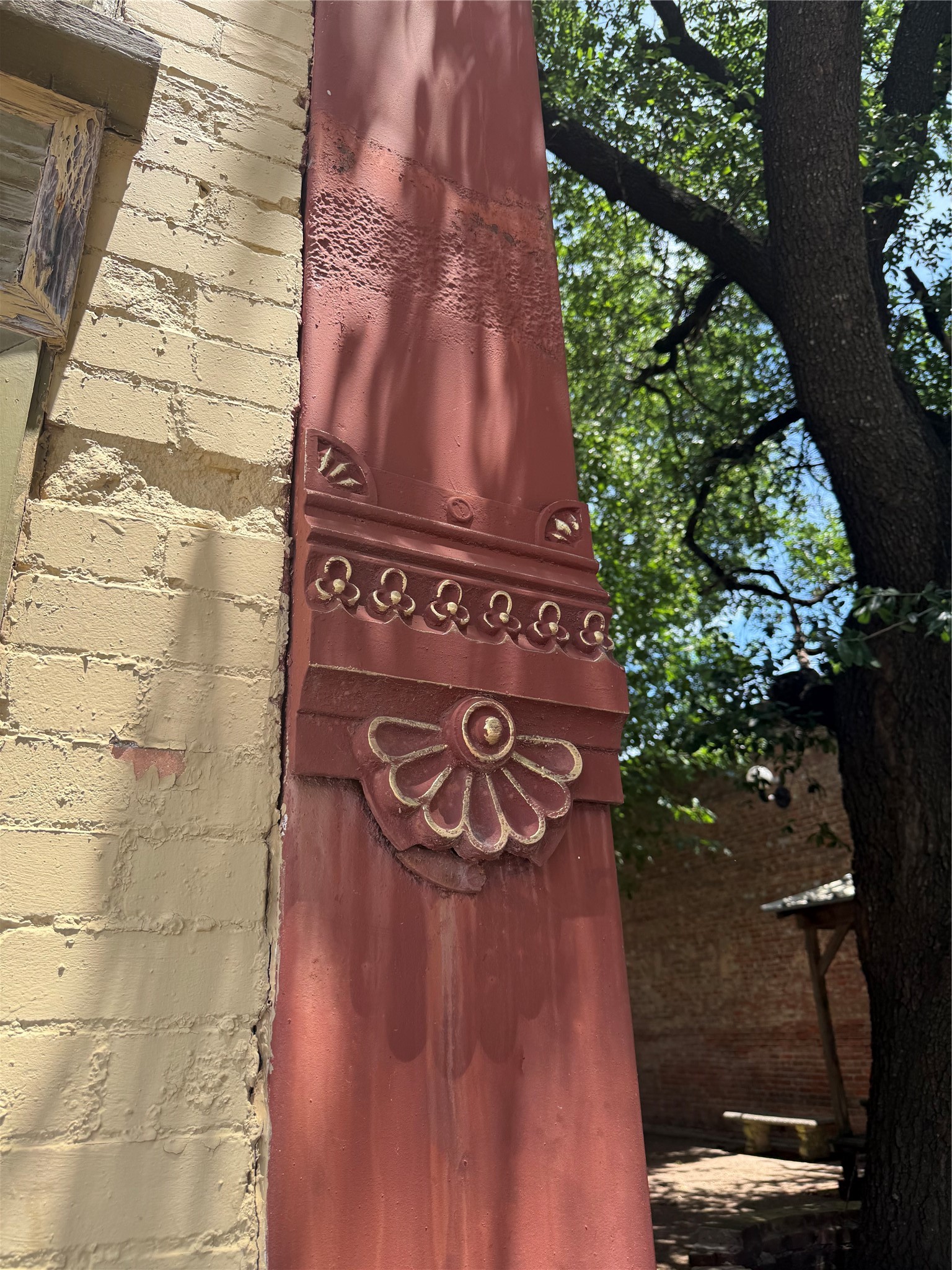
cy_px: 635
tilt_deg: +22.8
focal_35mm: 24
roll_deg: +2.1
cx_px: 476
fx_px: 880
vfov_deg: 71.6
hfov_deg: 56.8
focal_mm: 6.76
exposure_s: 1/979
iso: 80
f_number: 1.78
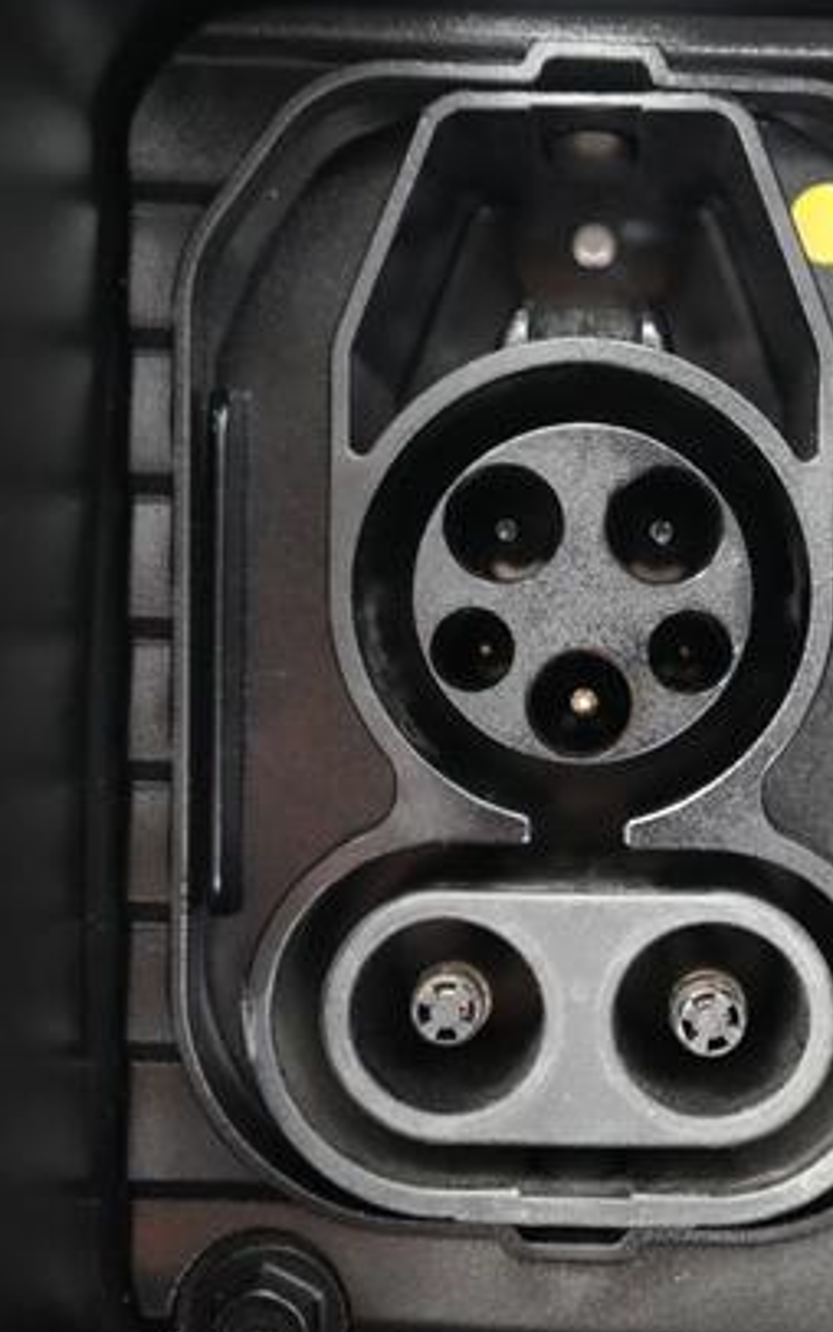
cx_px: 574
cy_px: 663
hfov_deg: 28.4
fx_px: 1633
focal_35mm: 45
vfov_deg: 44.4
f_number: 2.8
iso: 12800
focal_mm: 28
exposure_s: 1/60
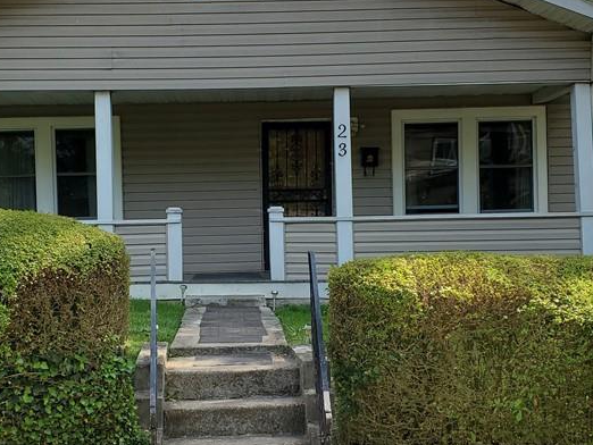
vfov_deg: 28.6
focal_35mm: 51
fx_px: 874
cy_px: 232
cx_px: 239
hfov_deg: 37.3
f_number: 2.4
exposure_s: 1/783
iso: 50
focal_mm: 4.3
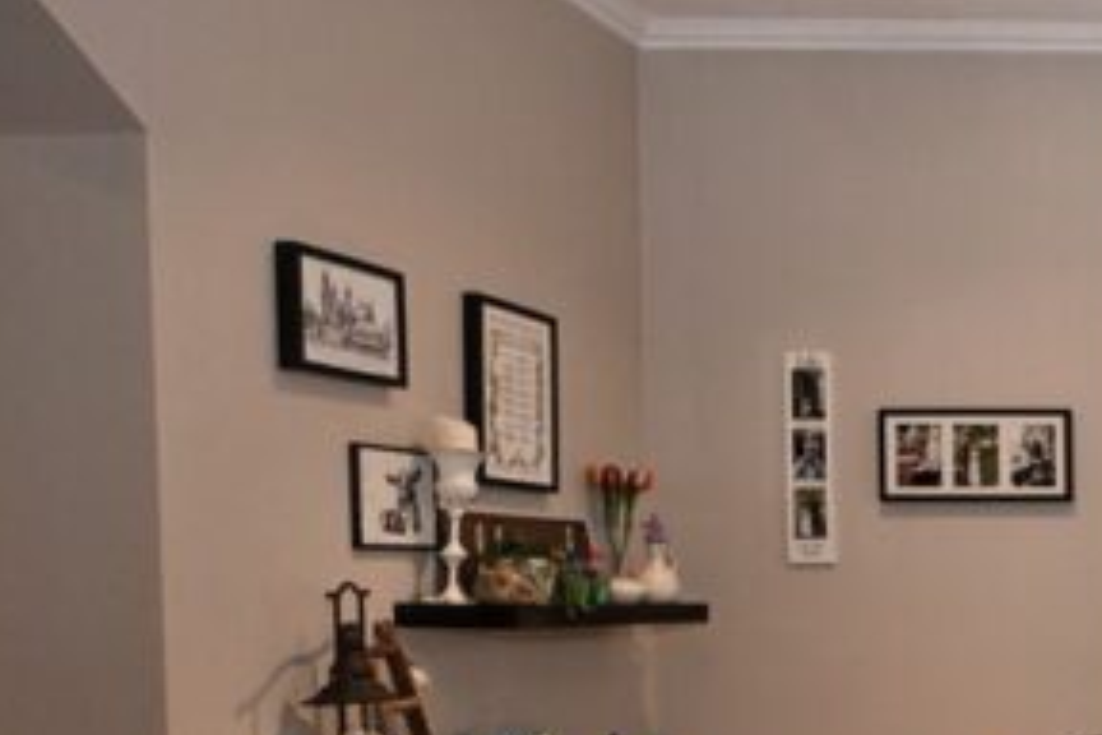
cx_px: 1454
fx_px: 1594
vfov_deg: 25.2
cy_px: 645
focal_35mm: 52
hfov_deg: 29.9
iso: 1100
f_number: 6.3
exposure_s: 1/30
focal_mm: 12.5
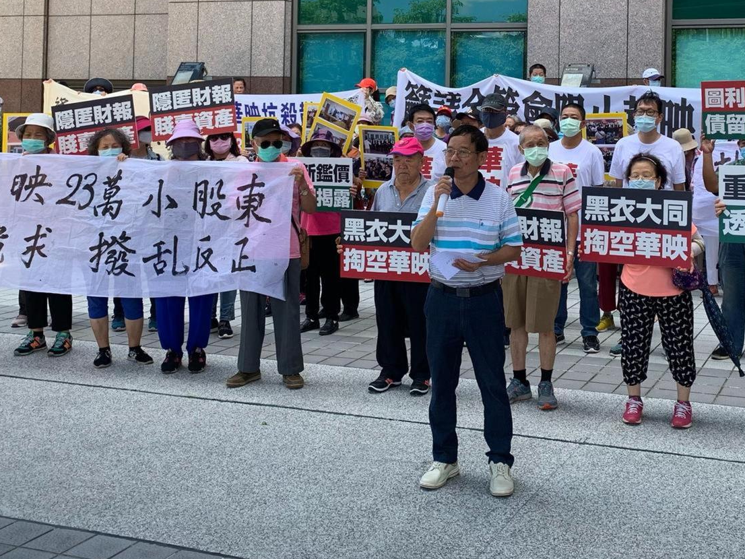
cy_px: 98
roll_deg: -1.5
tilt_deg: +2.0
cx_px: 552
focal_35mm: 47
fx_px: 1012
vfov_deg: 30.0
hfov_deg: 39.4
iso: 25
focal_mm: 4.25
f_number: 1.8
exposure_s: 1/302
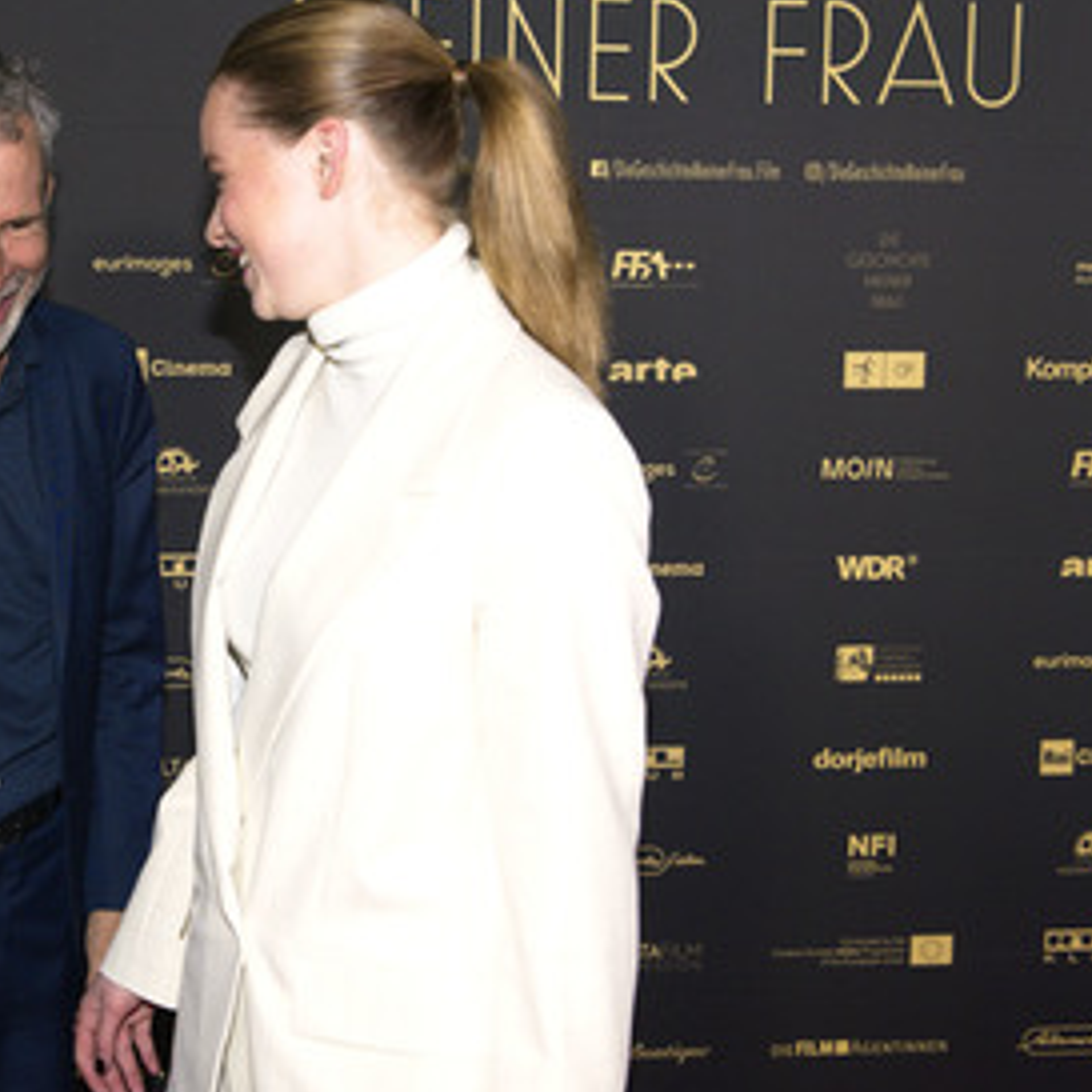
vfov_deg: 29.1
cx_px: 222
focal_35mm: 59
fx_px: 2106
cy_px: 548
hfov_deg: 28.5
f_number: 7.1
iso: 1600
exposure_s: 1/200
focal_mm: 42
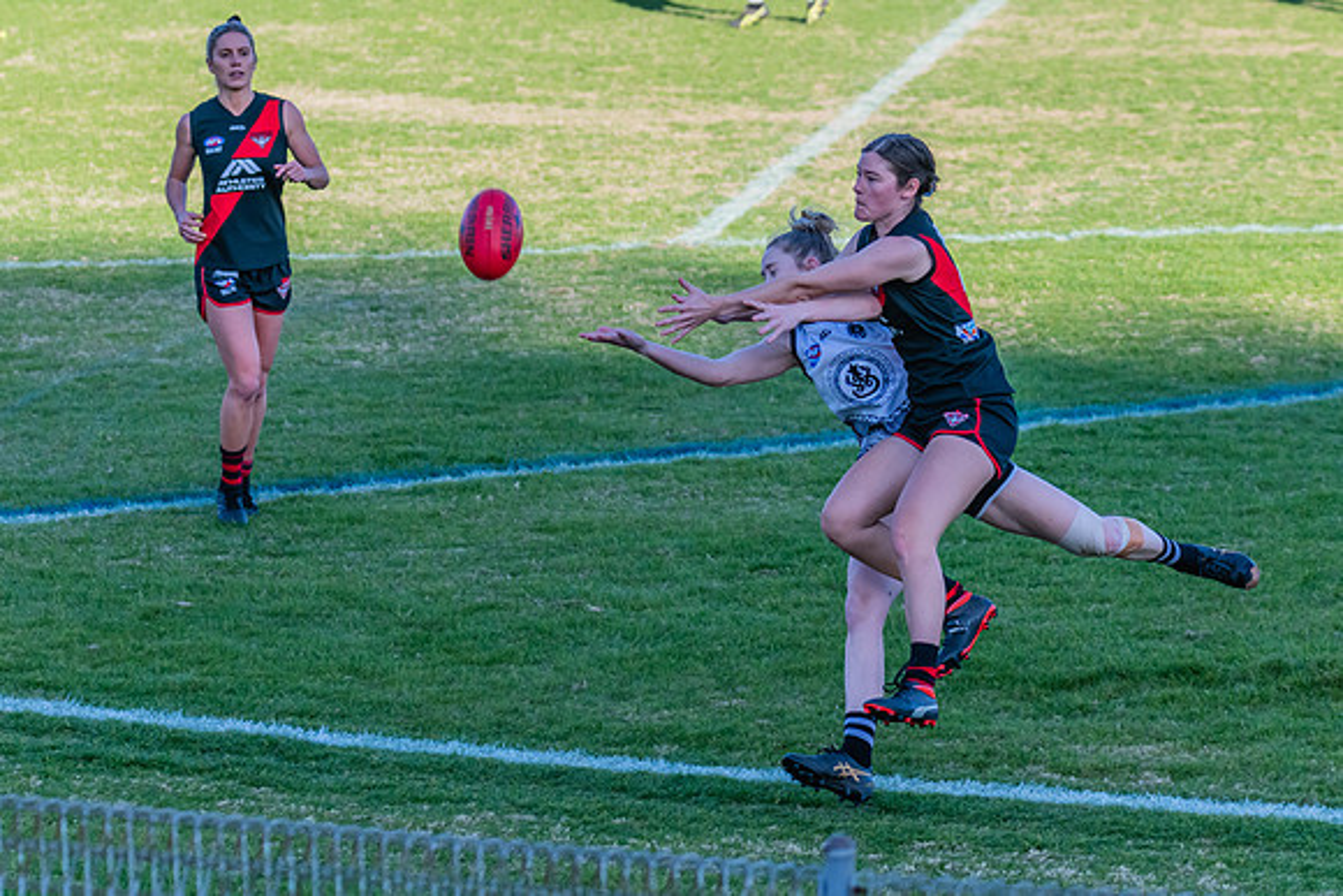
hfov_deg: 9.6
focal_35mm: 213
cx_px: 705
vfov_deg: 6.4
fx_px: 7961
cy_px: 334
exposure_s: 1/1250
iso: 800
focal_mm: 170
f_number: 5.6
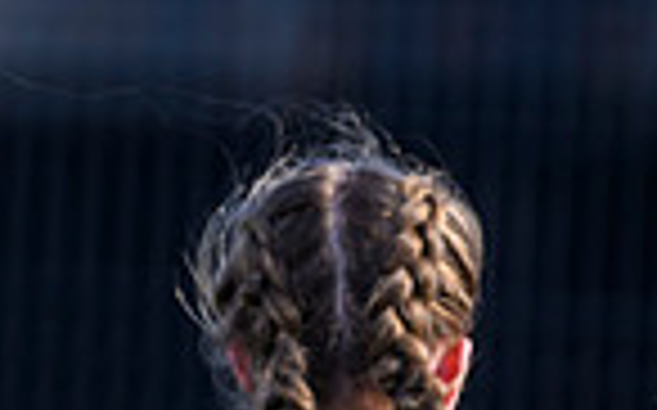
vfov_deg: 0.6
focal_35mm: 2183
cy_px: 906
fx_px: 39057
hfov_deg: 1.0
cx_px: 824
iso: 200
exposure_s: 1/1250
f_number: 3.2
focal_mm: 400
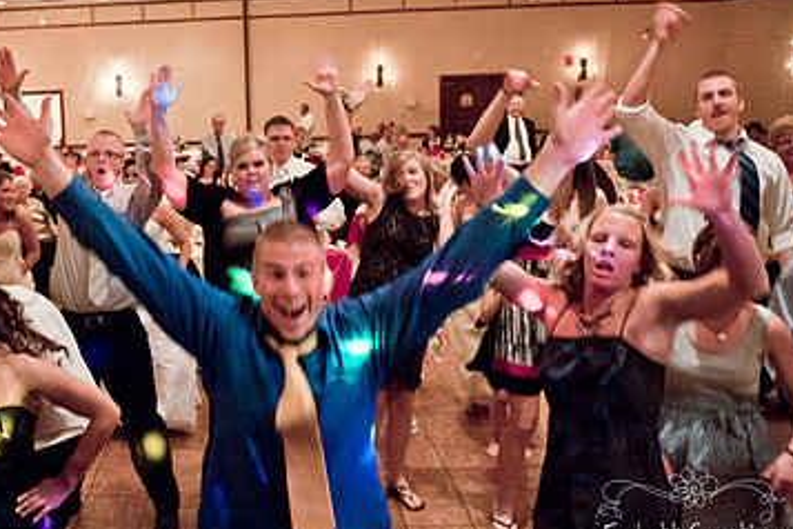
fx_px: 859
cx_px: 189
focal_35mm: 39
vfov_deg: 34.2
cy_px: 227
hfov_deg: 47.5
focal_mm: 24
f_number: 2.8
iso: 8000
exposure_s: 1/60
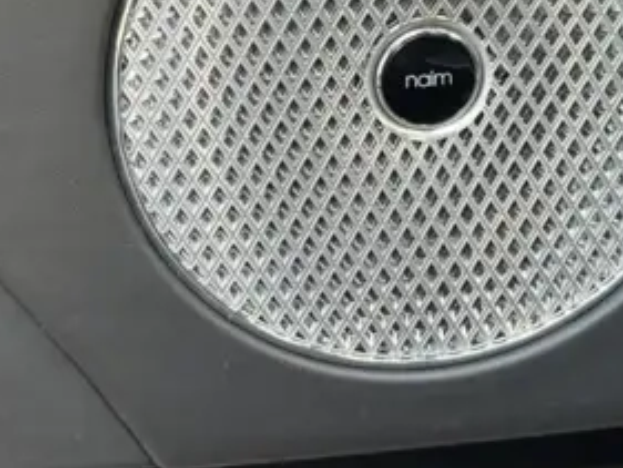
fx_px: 1332
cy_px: -98
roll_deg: +0.7
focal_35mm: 74
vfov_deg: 18.8
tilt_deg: -12.5
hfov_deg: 26.2
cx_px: 408
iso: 50
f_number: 1.5
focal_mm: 5.7
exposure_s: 1/121
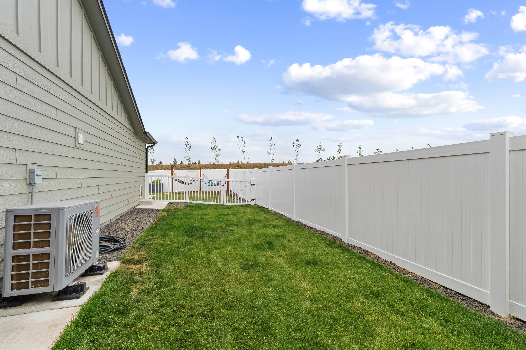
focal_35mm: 15
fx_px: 219
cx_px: 263
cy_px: 175
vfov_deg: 77.3
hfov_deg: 100.4
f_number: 8
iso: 250
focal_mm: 10
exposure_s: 1/350
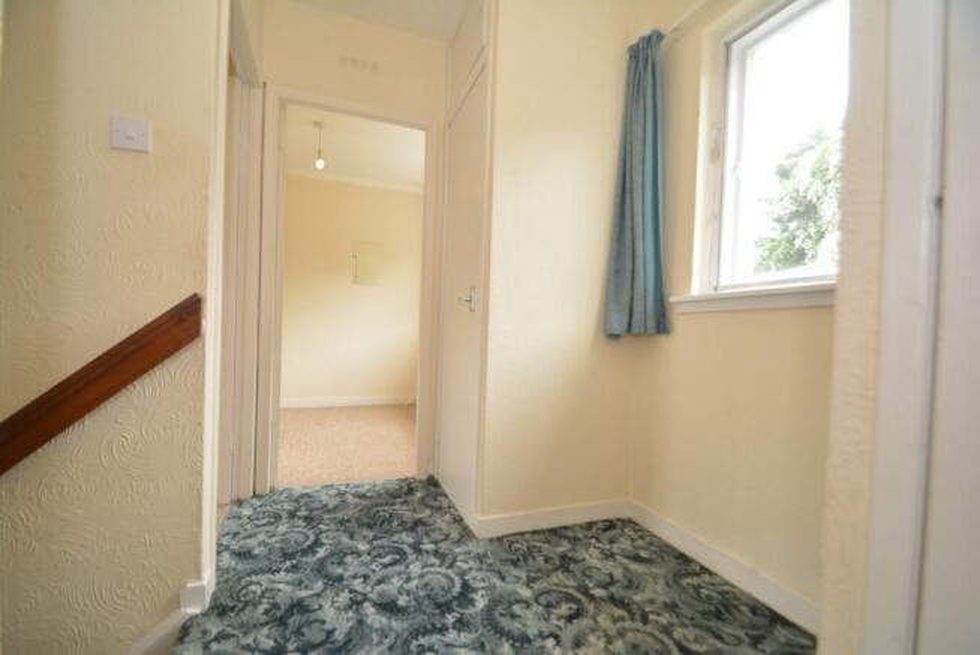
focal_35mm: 15
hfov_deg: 100.4
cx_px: 490
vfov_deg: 77.4
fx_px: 409
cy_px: 328
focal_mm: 10
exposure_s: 1/60
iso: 200
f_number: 4
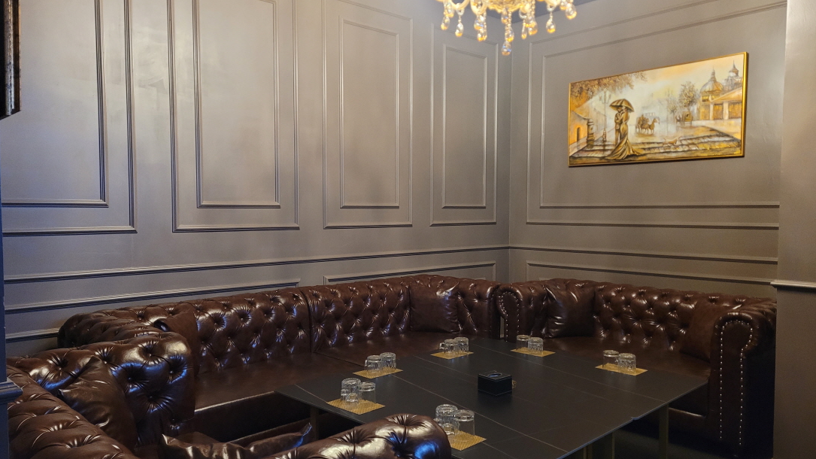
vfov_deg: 40.2
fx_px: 627
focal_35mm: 29
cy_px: 239
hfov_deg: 66.1
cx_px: 416
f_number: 1.8
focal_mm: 5.4
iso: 640
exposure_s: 1/25
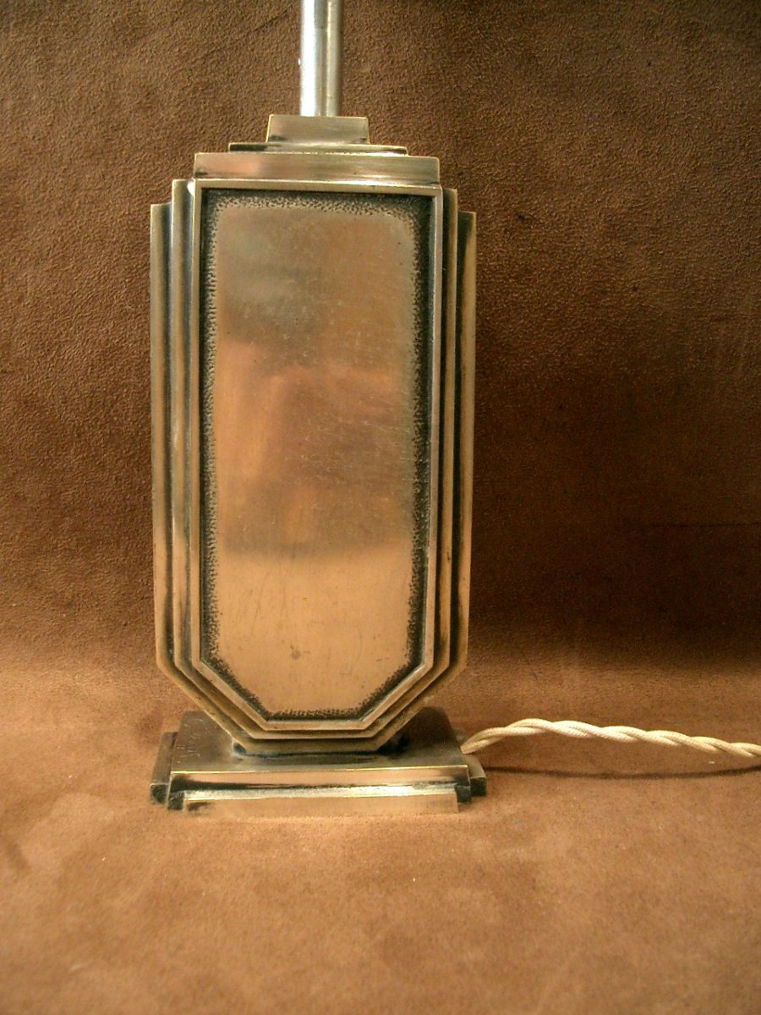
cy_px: 508
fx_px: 1026
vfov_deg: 52.6
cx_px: 380
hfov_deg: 40.7
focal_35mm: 35
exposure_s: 1/50
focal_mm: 5.8
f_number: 2.6
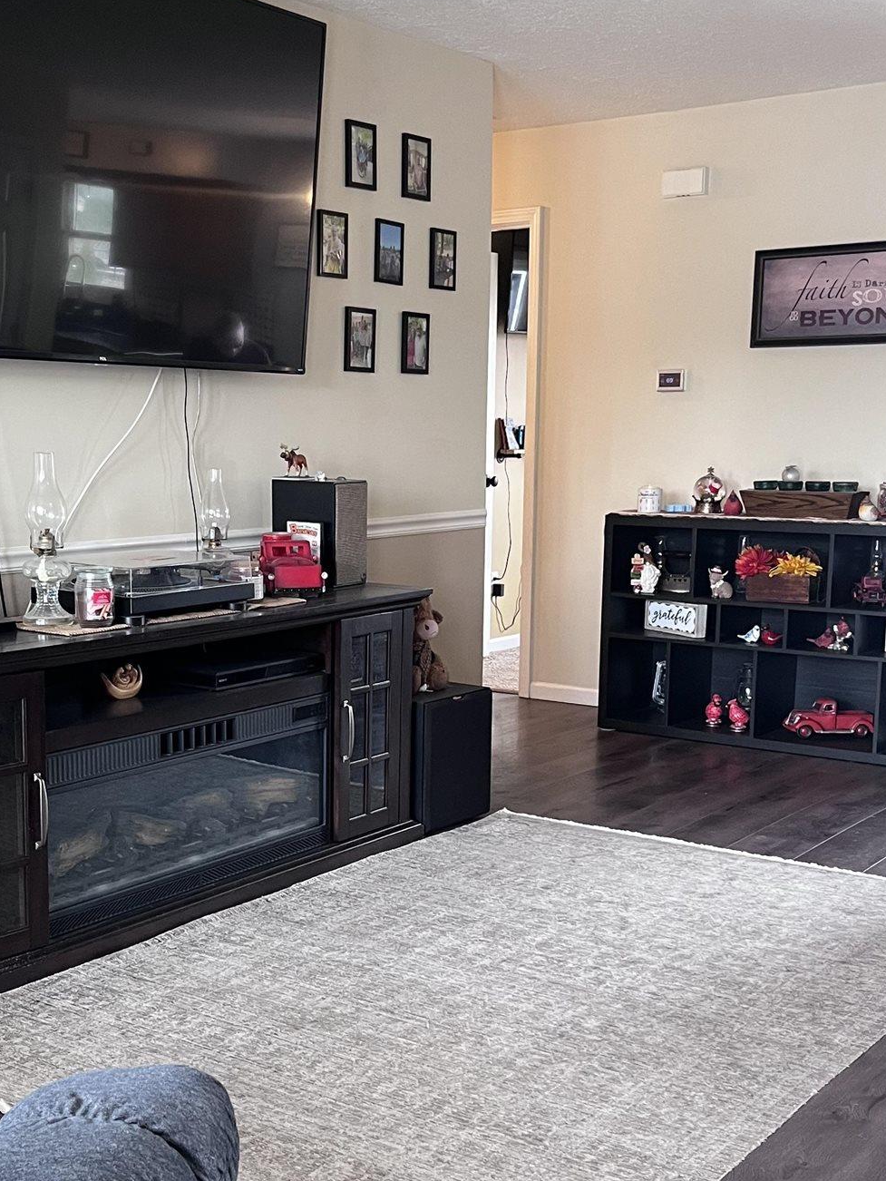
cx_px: 316
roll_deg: +0.8
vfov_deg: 41.0
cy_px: 717
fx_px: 1569
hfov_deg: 31.3
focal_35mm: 46
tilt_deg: -10.4
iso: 250
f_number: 1.6
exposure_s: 1/60
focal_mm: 5.1
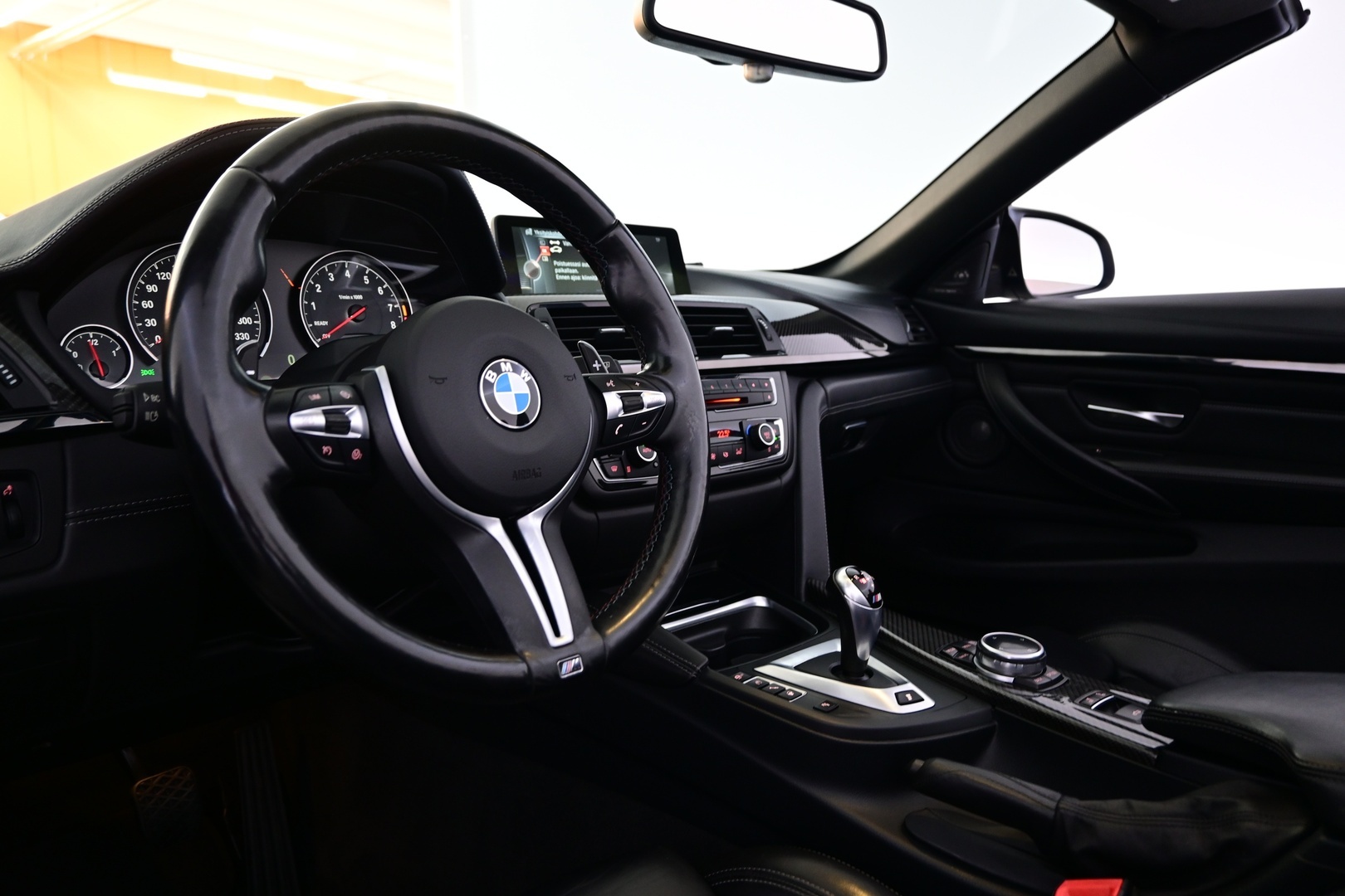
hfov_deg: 70.4
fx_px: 953
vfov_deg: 50.4
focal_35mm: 26
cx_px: 672
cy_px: 448
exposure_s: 1/25
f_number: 3.5
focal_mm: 17
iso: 800
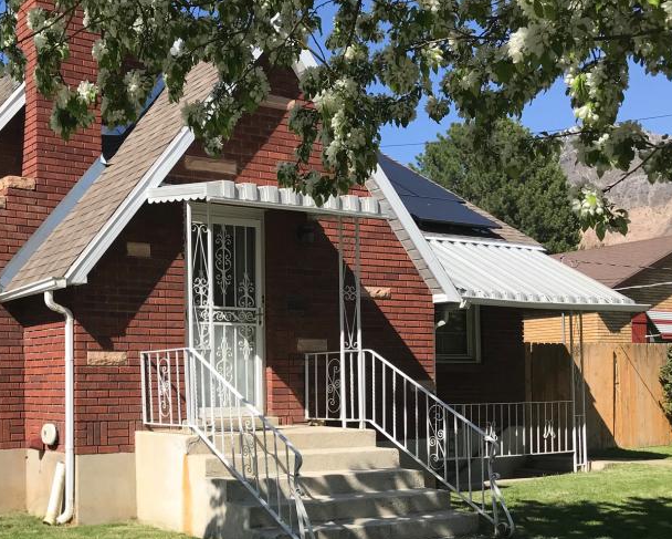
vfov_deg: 32.5
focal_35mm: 46
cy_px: 365
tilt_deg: +1.3
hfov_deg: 39.1
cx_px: 154
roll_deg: +0.6
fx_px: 915
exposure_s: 1/1996
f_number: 1.8
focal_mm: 3.99
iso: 20
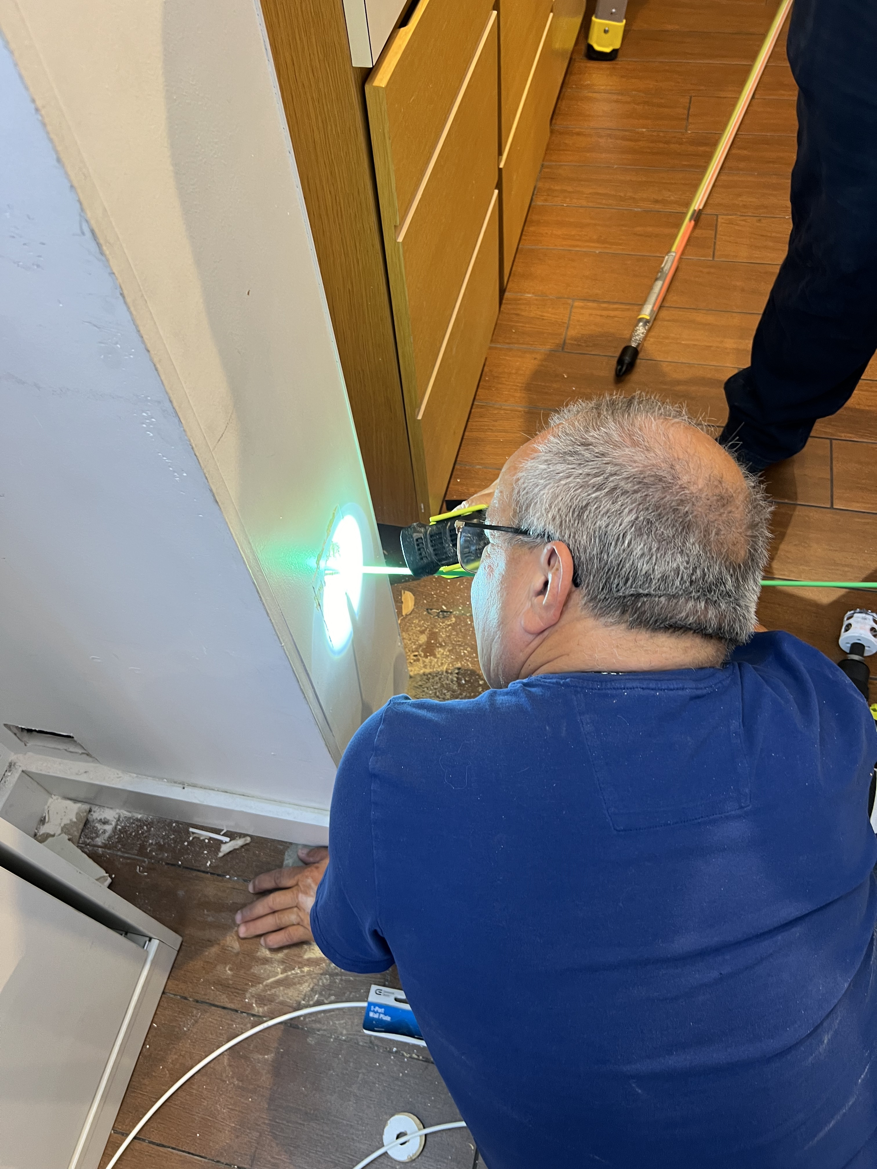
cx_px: 438
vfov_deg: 67.3
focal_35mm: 26
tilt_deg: -57.1
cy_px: 584
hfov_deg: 53.1
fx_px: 878
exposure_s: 1/60
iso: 100
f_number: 1.5
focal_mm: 5.7
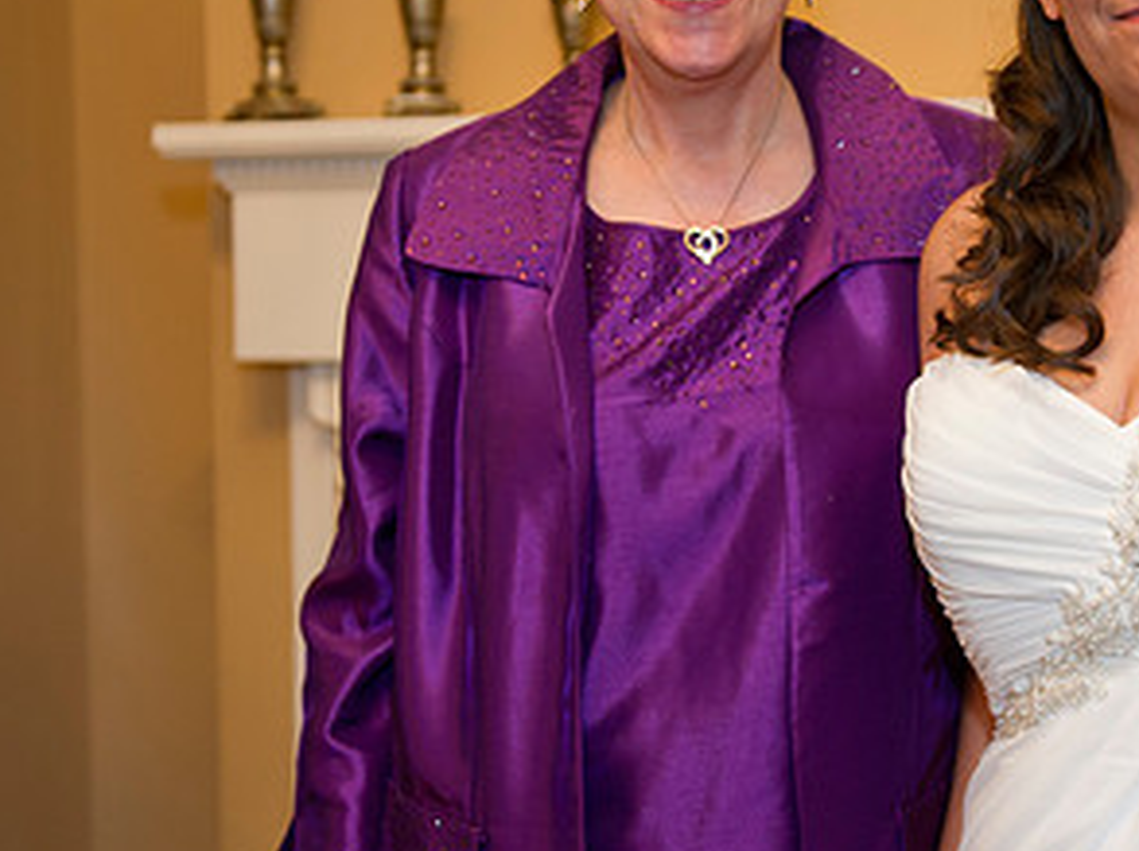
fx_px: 2629
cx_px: 867
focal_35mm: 80
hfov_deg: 24.2
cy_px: 319
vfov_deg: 18.4
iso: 800
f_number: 3.2
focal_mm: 42
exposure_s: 1/50
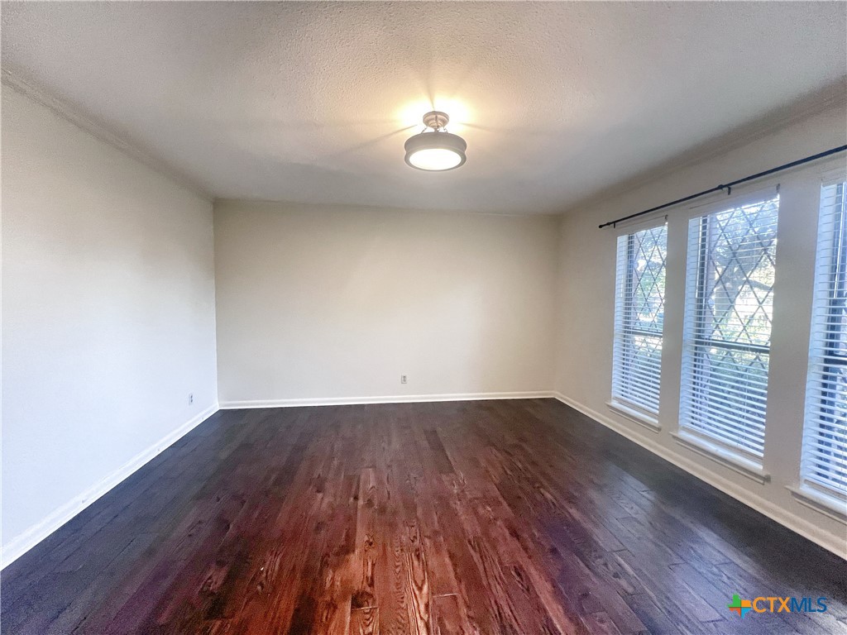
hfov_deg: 106.2
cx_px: 424
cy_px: 318
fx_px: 318
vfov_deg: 89.9
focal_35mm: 13
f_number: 1.8
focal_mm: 1.57
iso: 320
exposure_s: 1/60
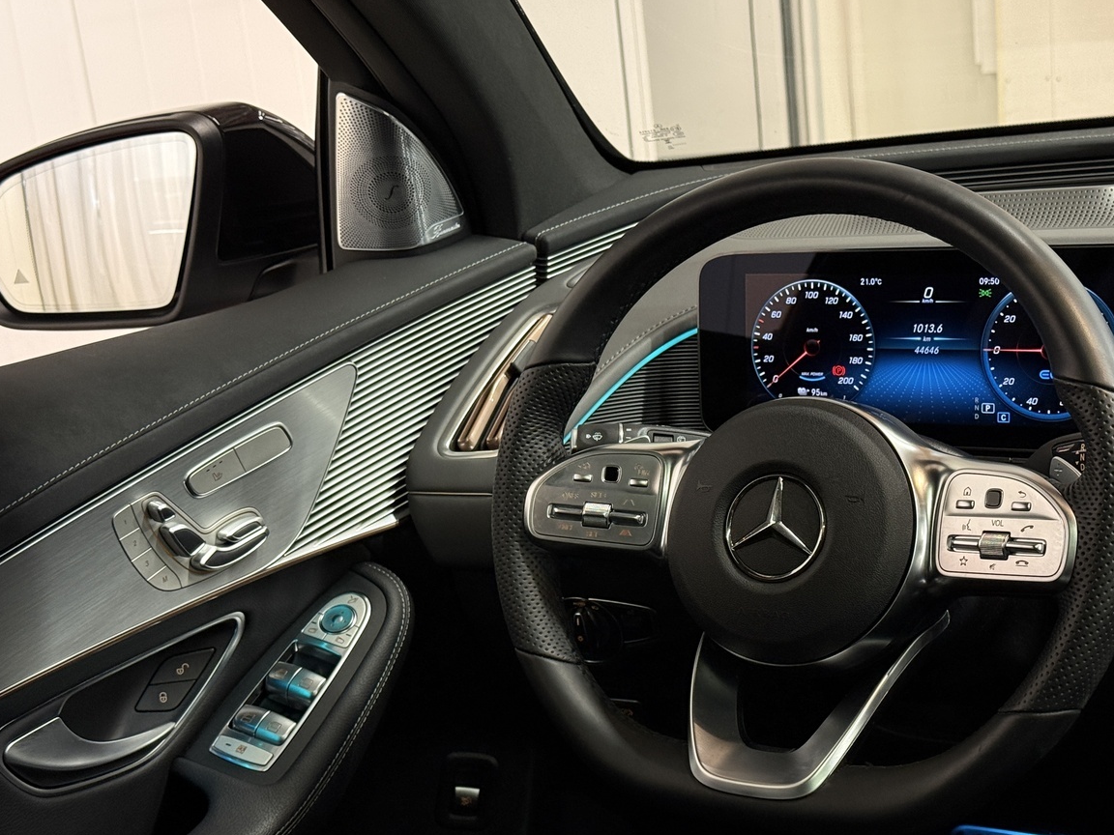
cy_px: 495
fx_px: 1931
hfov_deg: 32.1
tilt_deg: -16.2
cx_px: 627
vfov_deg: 24.4
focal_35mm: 60
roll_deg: +6.1
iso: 250
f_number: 1.78
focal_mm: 6.76
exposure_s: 1/37
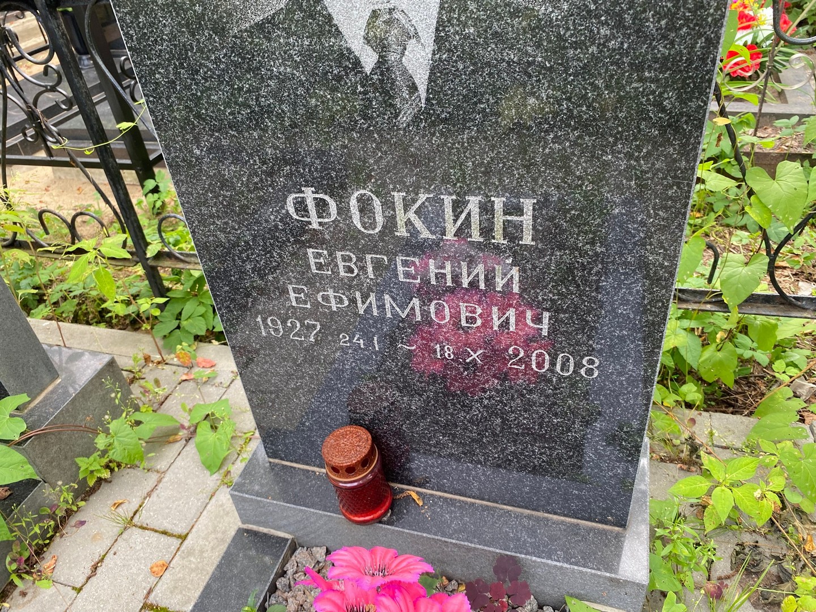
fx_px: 613
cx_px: 408
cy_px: 306
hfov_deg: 67.3
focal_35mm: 26
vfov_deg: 53.1
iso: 50
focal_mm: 4.25
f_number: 1.8
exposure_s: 1/121
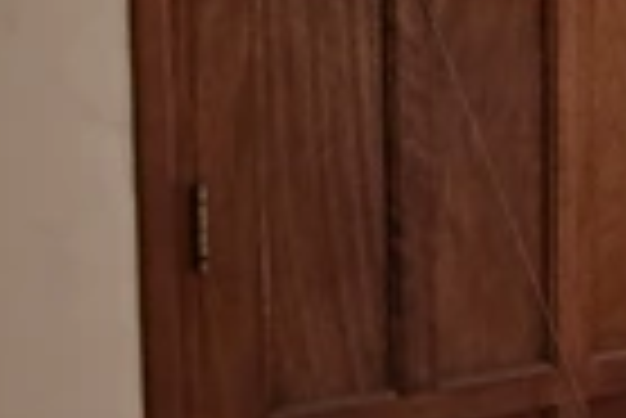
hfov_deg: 20.5
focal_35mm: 89
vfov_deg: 15.4
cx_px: 856
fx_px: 1549
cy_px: 216
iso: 125
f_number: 1.8
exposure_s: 1/60
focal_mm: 4
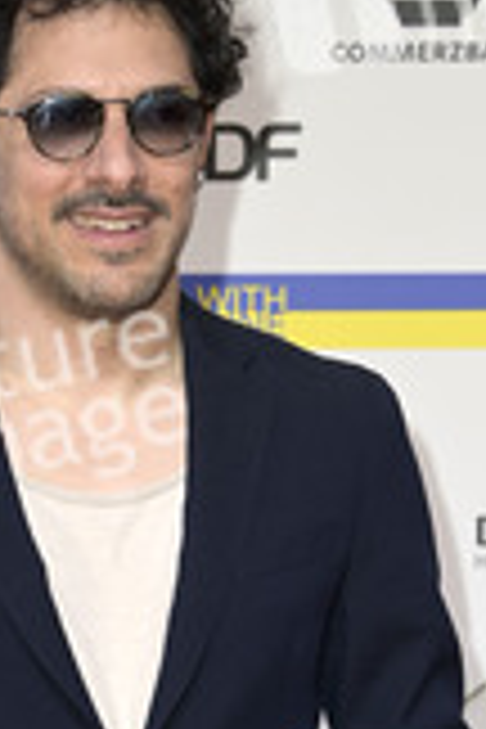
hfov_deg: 7.9
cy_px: 644
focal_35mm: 173
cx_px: 86
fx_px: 3503
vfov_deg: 11.8
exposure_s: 1/200
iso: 640
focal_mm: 70
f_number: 6.3
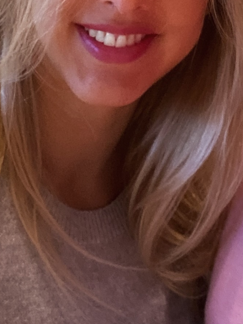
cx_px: 236
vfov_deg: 17.6
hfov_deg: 14.0
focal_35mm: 104
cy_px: -105
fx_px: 974
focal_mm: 2.71
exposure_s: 1/33
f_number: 2.2
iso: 320
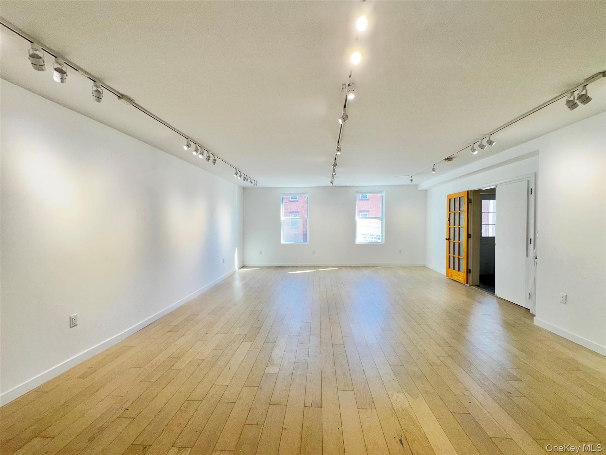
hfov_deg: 102.1
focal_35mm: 14
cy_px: 228
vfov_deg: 85.7
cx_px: 303
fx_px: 245
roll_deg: +0.6
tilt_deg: -1.1
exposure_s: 1/120
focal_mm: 2.22
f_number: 2.2
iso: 80
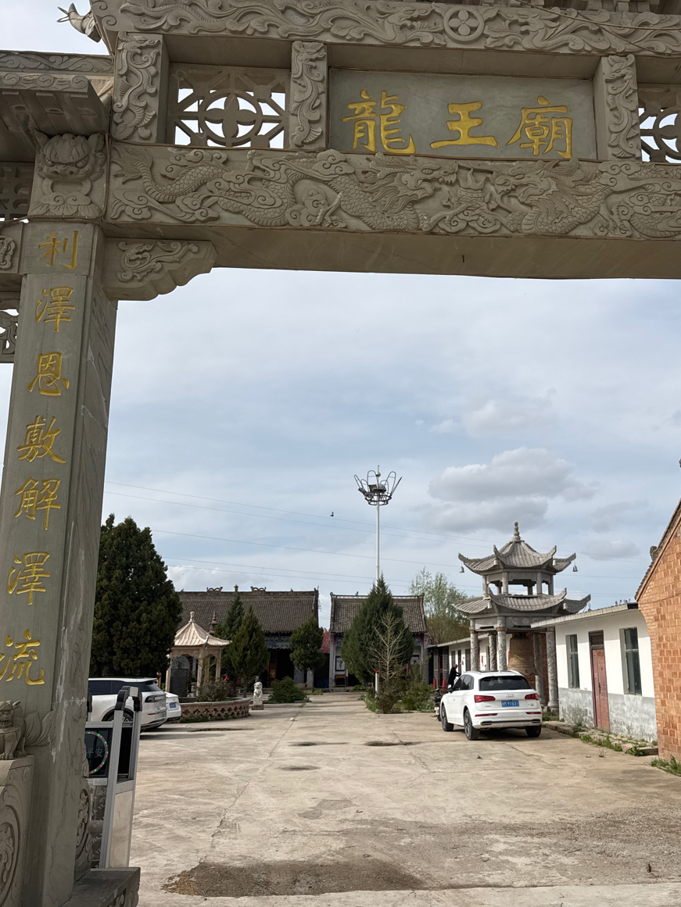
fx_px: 813
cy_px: 473
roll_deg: -0.1
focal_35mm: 31
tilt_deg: +12.1
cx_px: 426
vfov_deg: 58.3
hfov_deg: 45.1
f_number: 1.78
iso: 80
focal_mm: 6.76
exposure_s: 1/7092
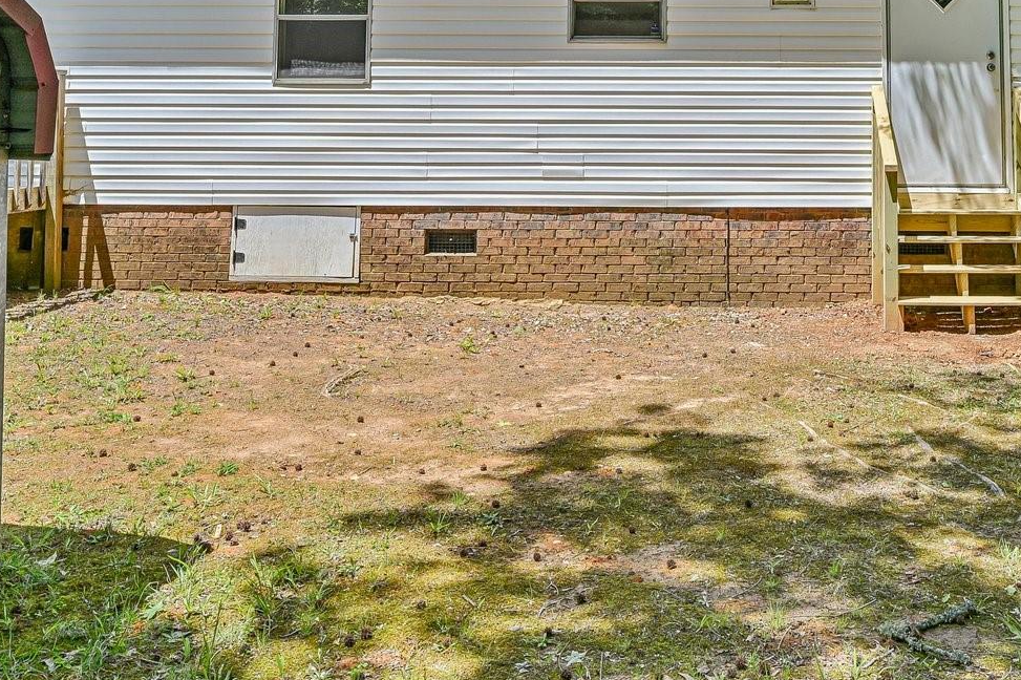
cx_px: 742
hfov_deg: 47.0
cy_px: 56
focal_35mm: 40
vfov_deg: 31.6
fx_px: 1134
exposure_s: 1/250
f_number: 8
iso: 100
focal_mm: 19
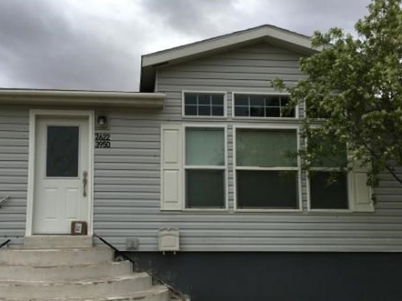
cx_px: 171
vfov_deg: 34.2
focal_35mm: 42
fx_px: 487
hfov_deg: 44.7
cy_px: 182
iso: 25
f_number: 2.2
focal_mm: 4.15
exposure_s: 1/874
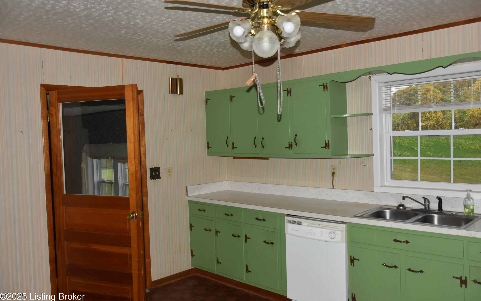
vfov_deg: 40.6
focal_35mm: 31
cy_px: 148
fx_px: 406
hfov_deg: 61.2
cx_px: 243
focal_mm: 20
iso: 250
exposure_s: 1/60
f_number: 3.5
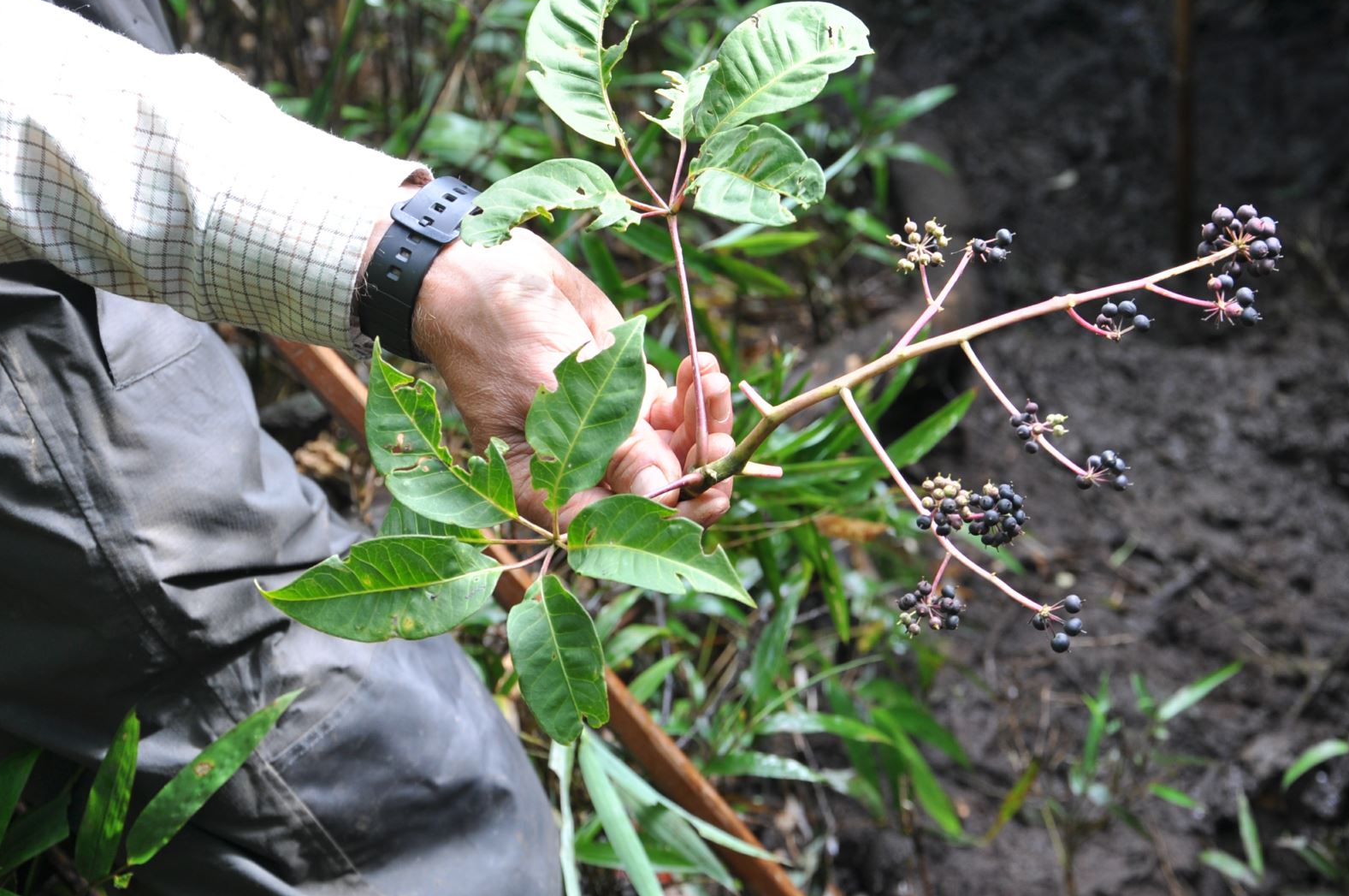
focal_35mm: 97
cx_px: 840
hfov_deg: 21.0
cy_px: 323
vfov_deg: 14.0
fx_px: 3630
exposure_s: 1/50
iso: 200
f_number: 7.1
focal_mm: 48
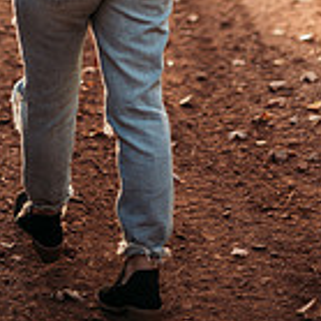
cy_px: -187
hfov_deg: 12.6
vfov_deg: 12.0
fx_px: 1448
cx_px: 102
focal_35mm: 138
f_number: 1.4
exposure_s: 1/640
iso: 125
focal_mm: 50
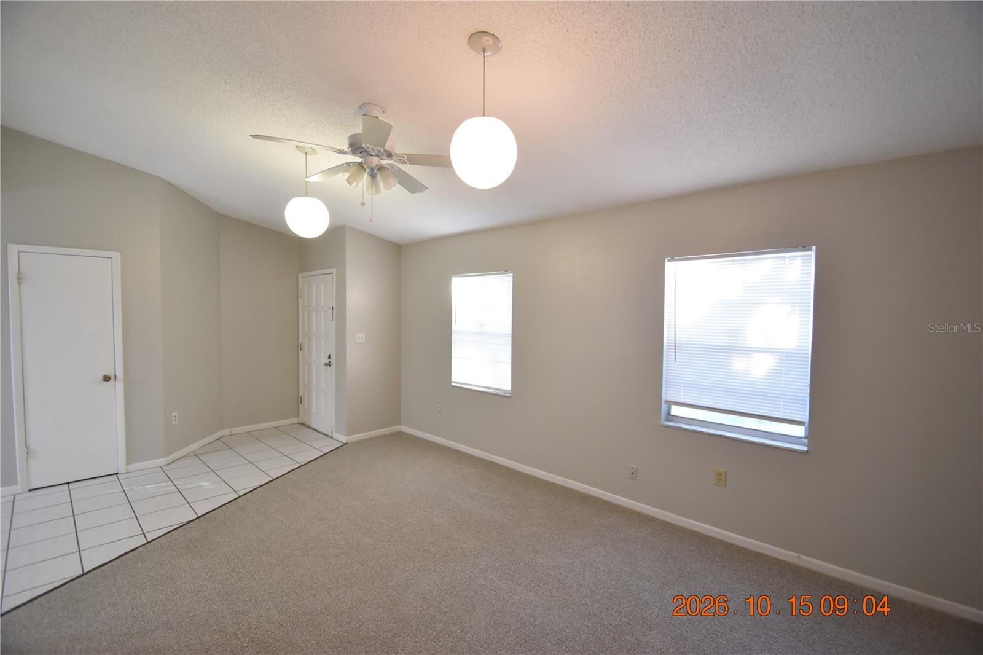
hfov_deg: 100.4
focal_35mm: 15
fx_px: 409
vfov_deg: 77.3
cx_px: 492
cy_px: 328
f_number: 3.5
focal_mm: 10
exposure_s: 1/60
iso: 1000
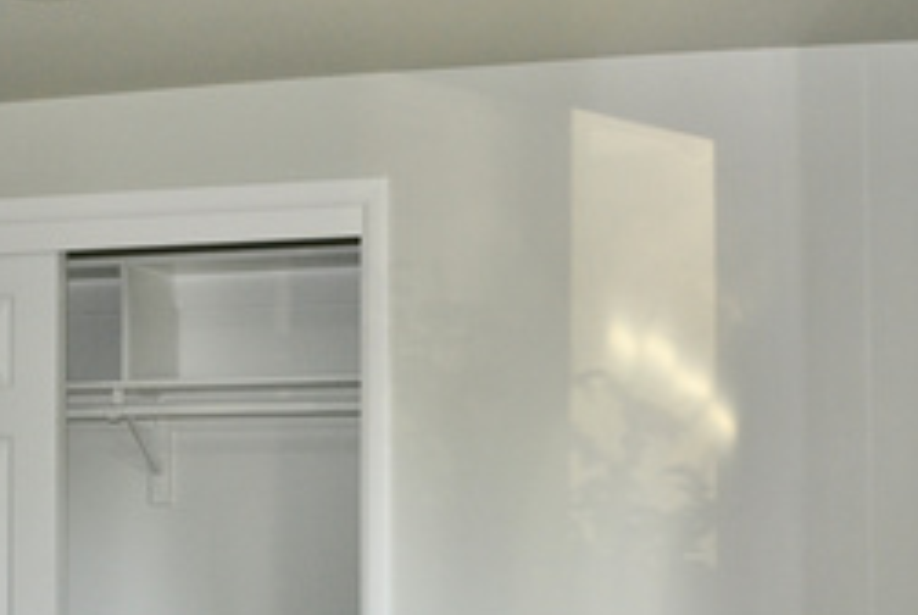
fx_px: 2144
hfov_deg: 24.1
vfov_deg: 16.2
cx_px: 333
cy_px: 452
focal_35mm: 84
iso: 280
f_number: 4
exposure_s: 1/125
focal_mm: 22
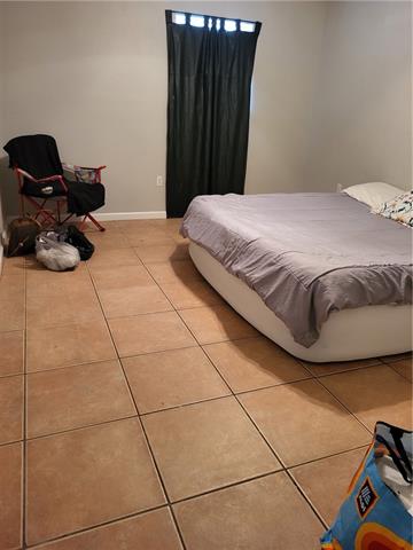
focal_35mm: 26
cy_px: 275
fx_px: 414
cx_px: 206
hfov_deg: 53.1
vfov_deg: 67.3
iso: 640
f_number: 1.8
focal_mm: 5.4
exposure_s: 1/40
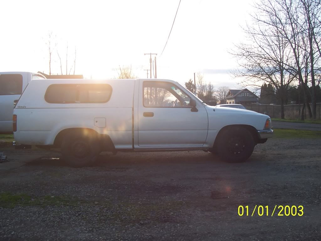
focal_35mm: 37
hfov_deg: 50.1
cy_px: 120
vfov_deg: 38.7
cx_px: 160
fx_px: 343
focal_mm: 5.6
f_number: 2.8
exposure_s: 1/350
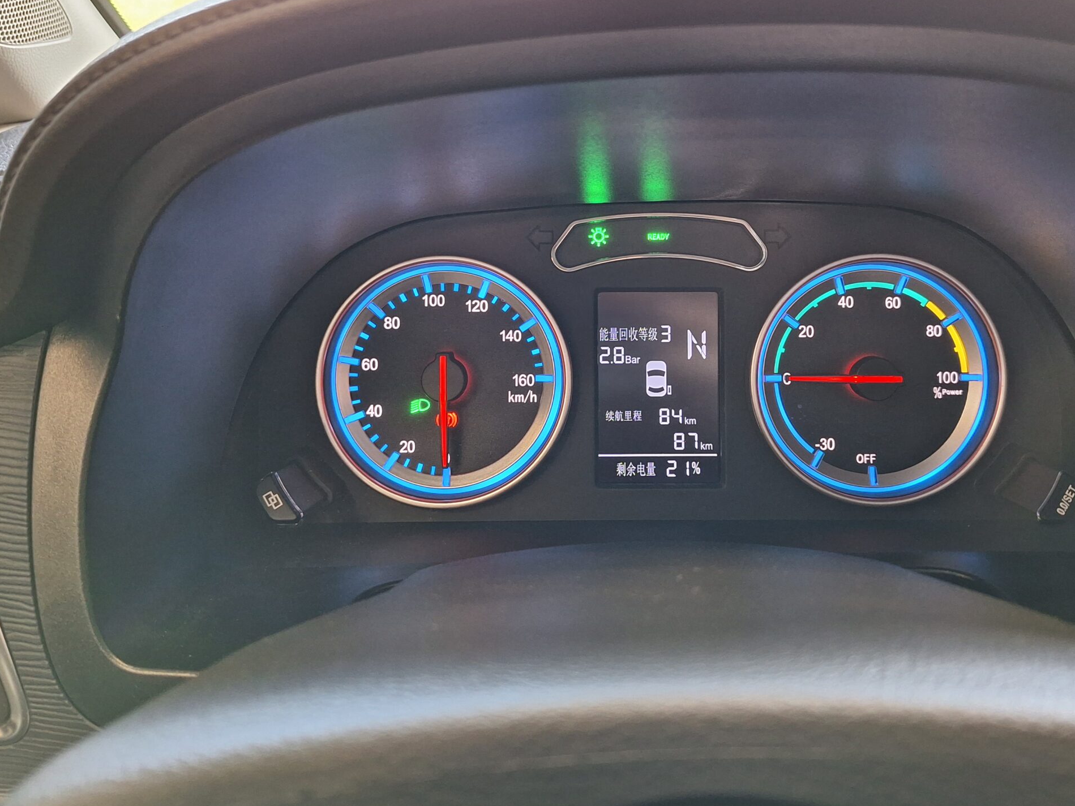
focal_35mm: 31
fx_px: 963
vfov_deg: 45.2
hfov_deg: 58.0
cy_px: 324
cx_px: 623
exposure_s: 1/50
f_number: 1.8
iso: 200
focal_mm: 5.54
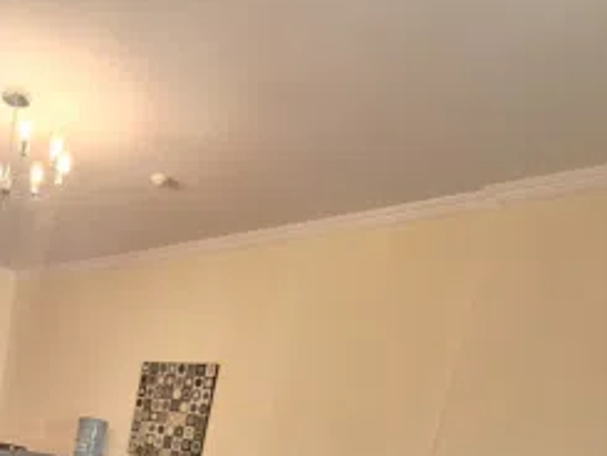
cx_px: 30
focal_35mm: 34
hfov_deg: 46.9
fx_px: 596
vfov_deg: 34.2
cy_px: 538
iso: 160
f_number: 2.2
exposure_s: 1/25
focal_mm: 1.74
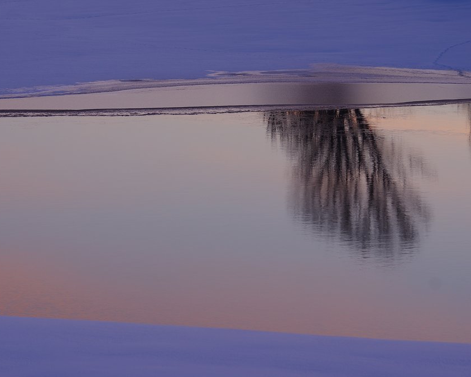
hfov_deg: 9.2
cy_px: 188
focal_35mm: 209
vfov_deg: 7.4
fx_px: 2913
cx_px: 189
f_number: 5
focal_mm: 123
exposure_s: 1/15
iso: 100
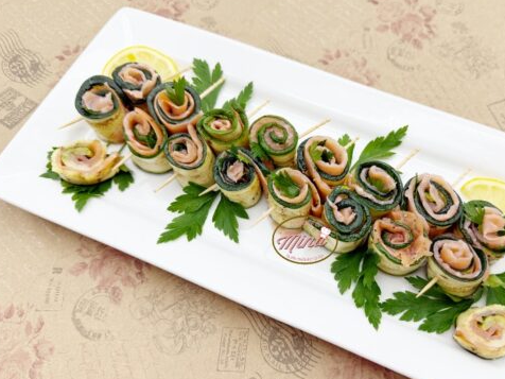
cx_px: 302
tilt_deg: -65.7
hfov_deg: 59.5
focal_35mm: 30
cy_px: 207
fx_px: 438
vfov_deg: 46.7
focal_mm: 6.76
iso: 80
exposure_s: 1/532
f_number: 1.78
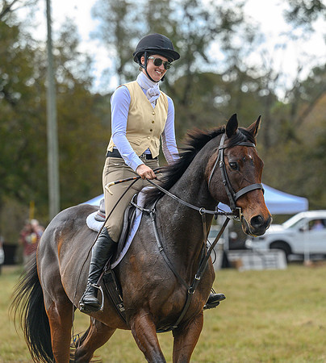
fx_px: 2194
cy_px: 182
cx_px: 172
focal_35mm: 195
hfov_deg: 8.5
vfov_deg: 9.5
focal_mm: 145
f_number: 3.5
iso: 640
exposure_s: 1/1000
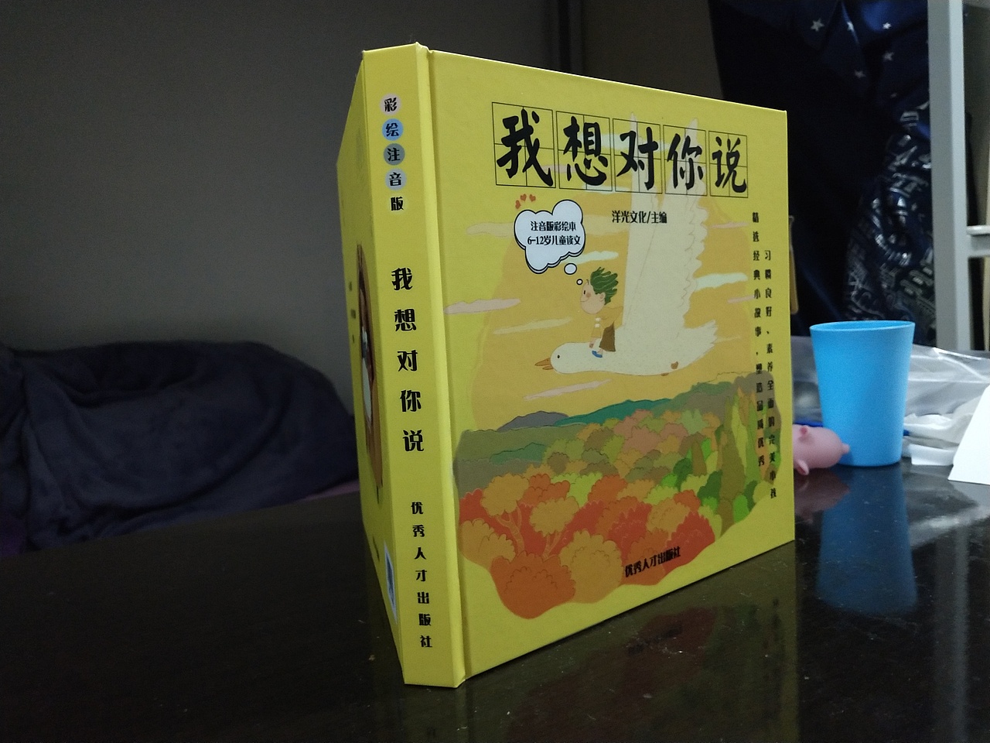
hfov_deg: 60.0
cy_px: 372
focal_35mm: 30
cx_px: 495
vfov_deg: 46.8
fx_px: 858
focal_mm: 3.95
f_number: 1.8
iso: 734
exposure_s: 1/25
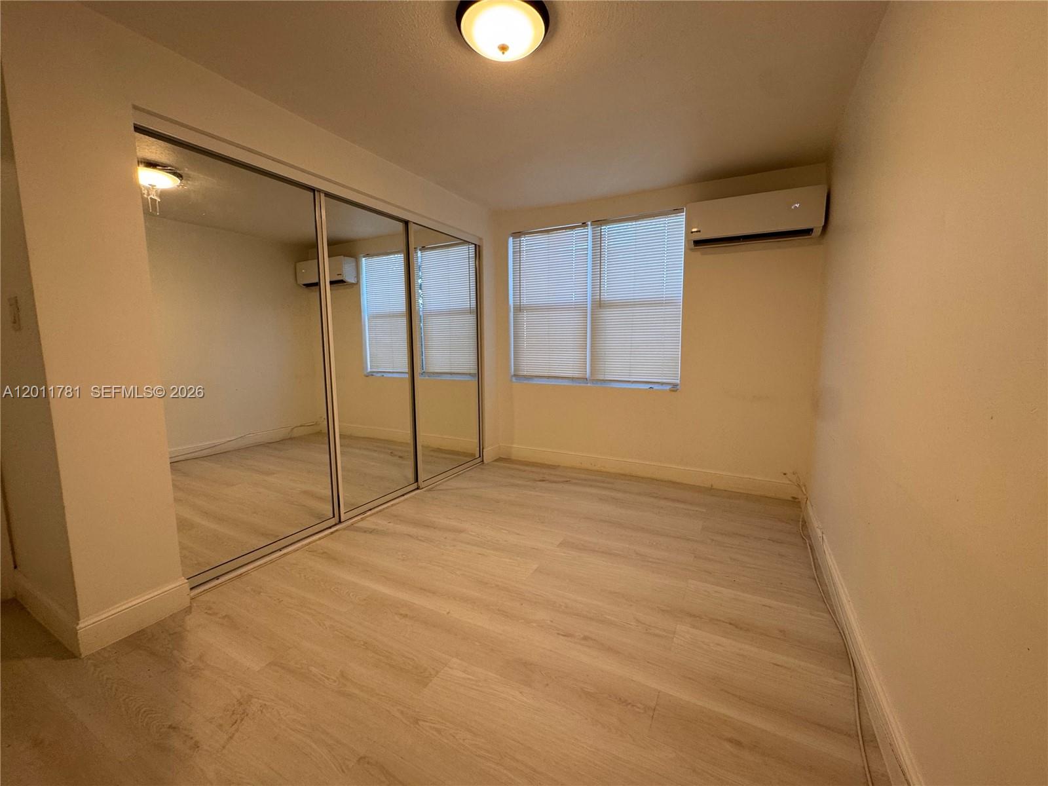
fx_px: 424
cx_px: 524
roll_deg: +0.5
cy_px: 393
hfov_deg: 102.1
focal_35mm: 14
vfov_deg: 85.7
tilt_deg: -7.6
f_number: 2.2
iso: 160
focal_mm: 2.22
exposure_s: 1/120
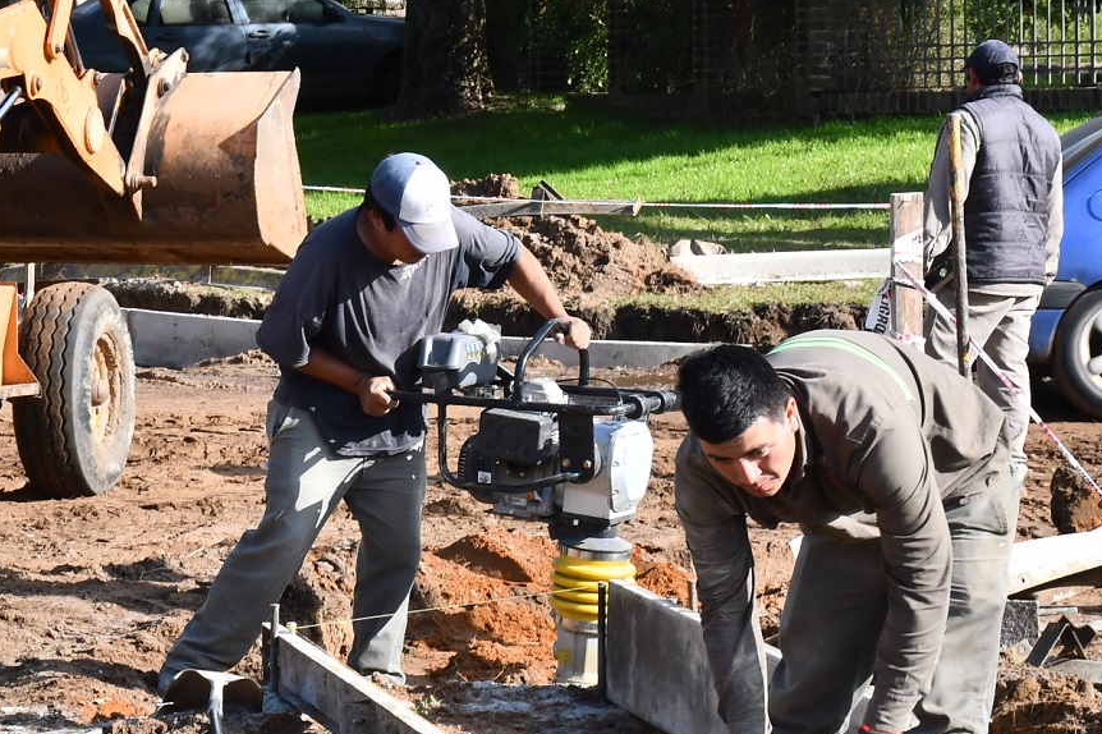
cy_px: 296
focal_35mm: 195
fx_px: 5967
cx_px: 148
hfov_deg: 10.5
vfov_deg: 7.0
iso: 200
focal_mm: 56
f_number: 10
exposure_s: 1/250
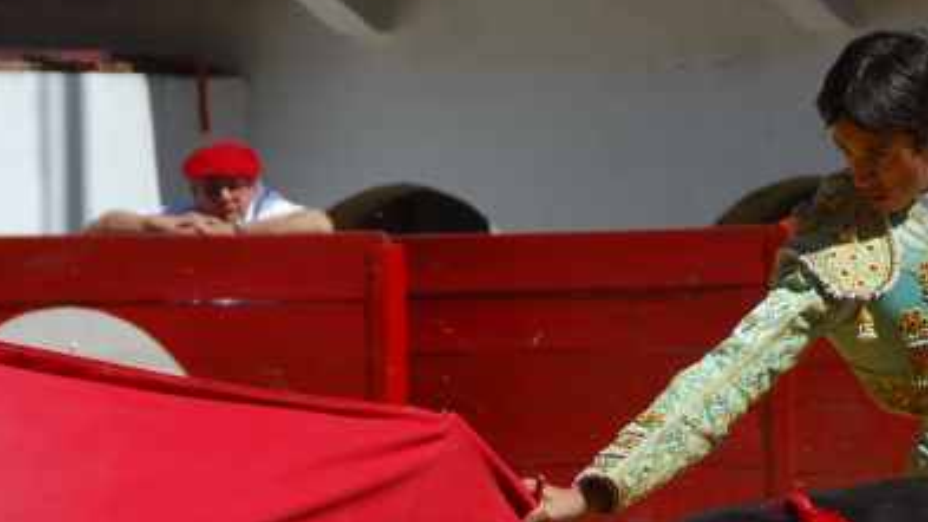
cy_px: 542
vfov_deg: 2.8
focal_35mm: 430
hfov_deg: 5.0
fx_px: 10589
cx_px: 628
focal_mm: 105
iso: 100
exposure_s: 1/500
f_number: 5.6
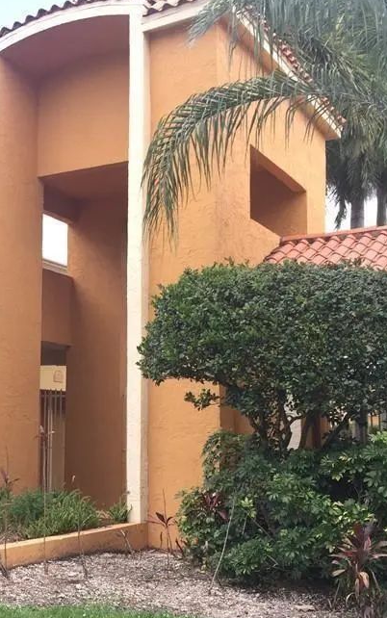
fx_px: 826
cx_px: 44
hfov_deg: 25.6
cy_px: 318
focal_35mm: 49
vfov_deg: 41.0
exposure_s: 1/156
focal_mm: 4.15
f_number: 2.2
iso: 32
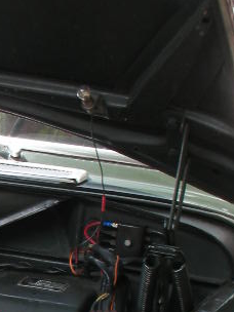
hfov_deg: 9.3
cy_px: 408
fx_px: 1397
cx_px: -146
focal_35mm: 155
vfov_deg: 12.3
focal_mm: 7.7
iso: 50
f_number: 3.5
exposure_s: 1/94.4
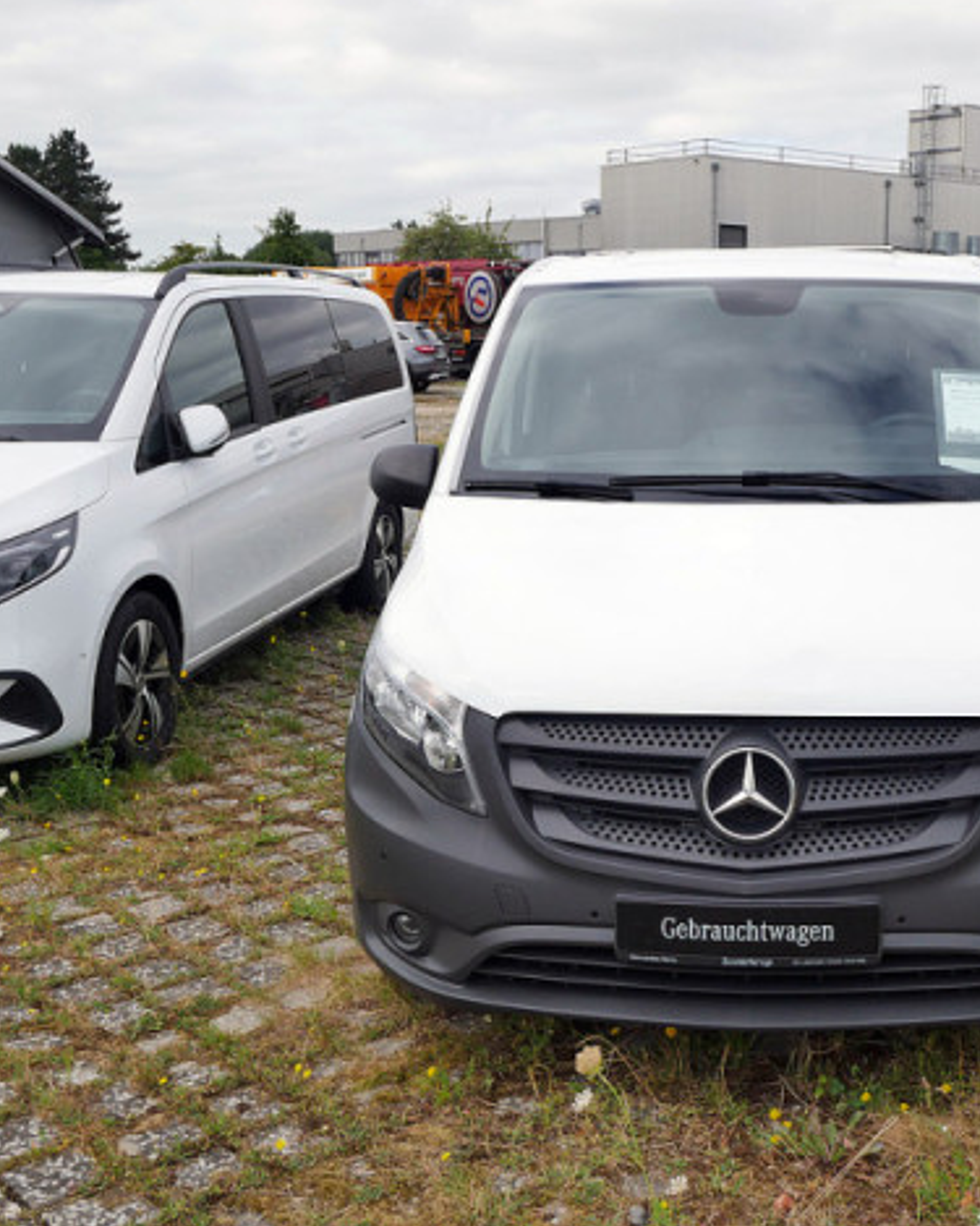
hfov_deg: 36.8
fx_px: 1451
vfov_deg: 45.8
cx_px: 679
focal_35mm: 40
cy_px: 612
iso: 200
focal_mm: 15
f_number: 7.1
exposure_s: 1/400
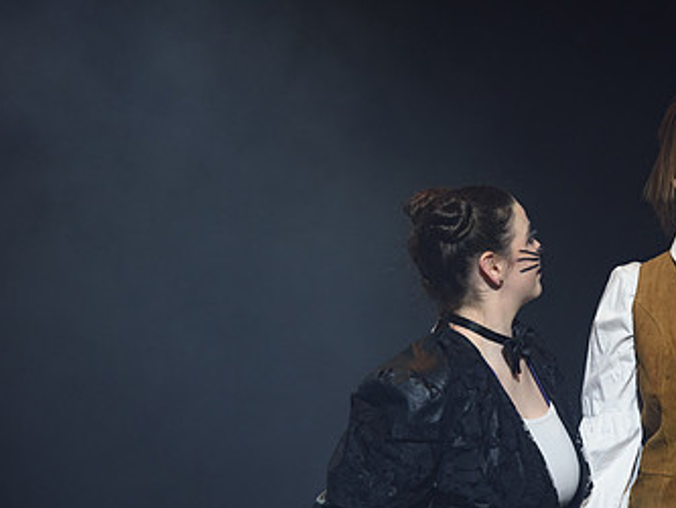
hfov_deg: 8.7
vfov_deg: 6.6
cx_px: 560
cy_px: 305
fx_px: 4415
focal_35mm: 226
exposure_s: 1/320
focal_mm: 135
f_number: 2.8
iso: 800
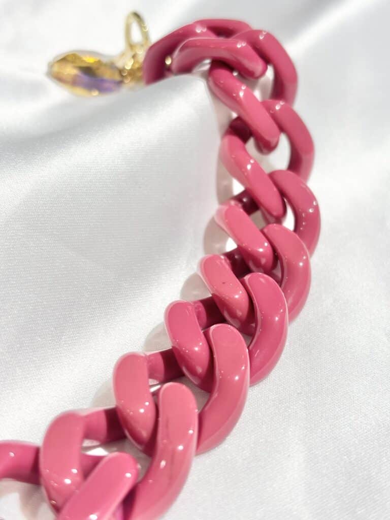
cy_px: 260
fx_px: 781
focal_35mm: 52
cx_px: 195
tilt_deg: -40.1
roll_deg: +4.2
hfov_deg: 28.0
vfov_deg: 36.8
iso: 32
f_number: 1.6
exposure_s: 1/228
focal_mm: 5.96
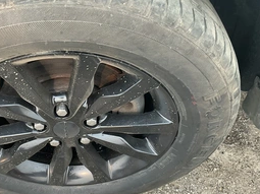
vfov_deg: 32.7
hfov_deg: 42.1
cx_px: 77
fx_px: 330
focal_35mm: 44
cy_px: 77
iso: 25
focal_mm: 3
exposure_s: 1/151
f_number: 1.8
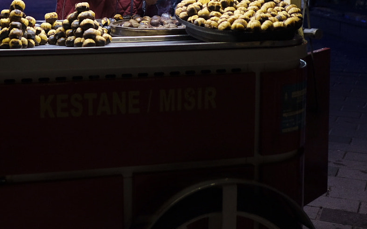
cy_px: 1
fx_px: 730
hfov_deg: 27.8
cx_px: 85
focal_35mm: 73
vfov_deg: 17.5
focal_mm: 23
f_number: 2
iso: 800
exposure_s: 1/125
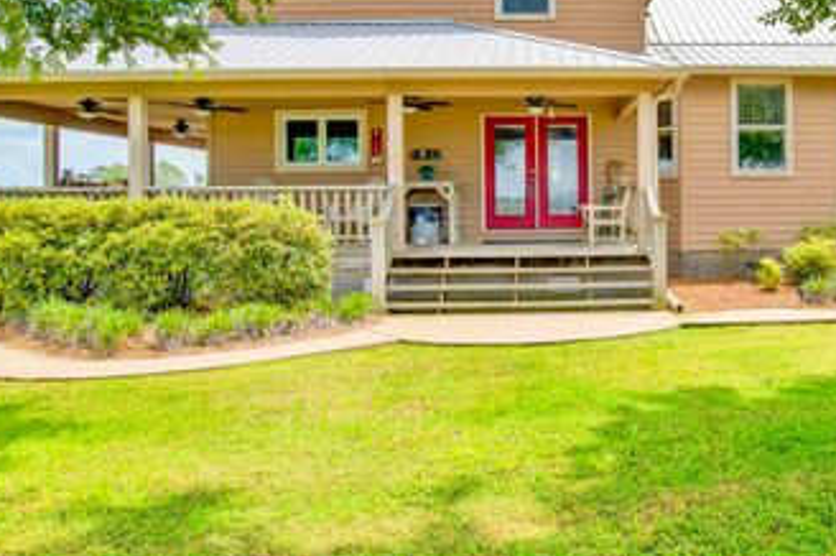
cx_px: 561
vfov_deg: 44.4
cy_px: 203
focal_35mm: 29
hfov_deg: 62.1
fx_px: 673
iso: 200
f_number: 11
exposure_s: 1/320
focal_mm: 19
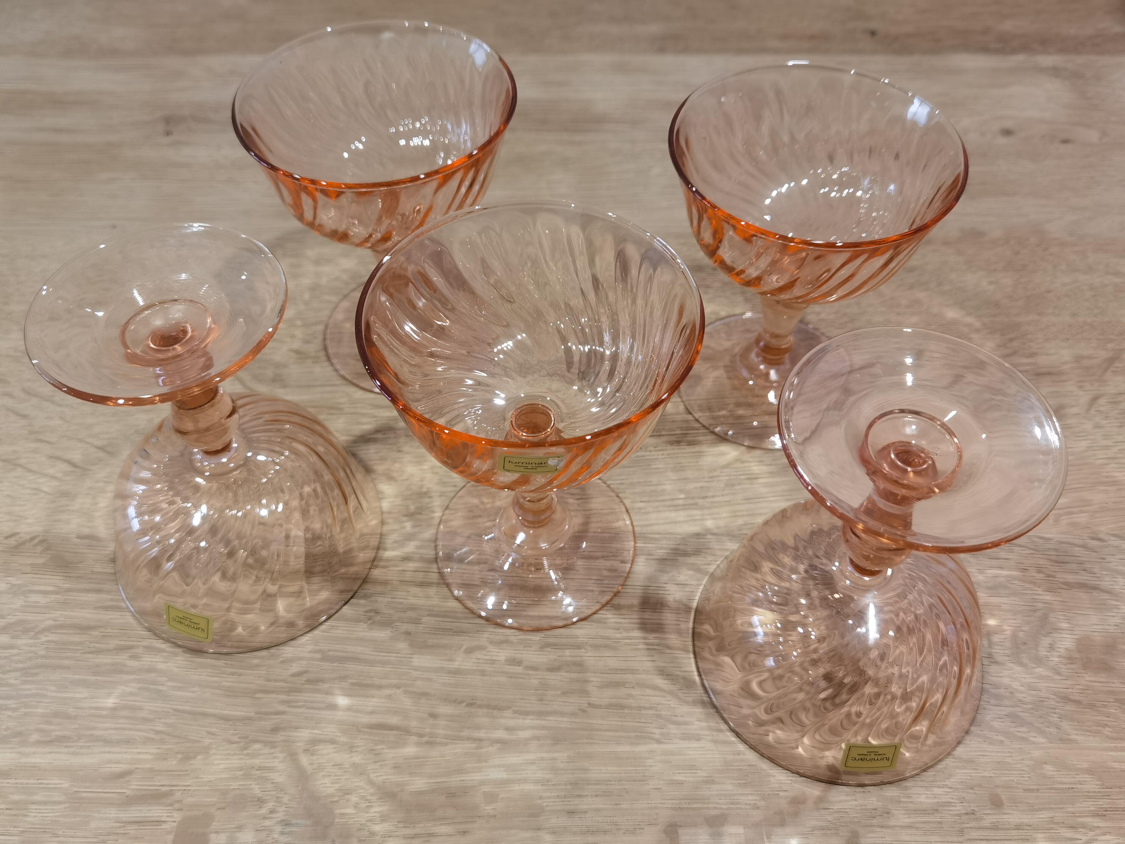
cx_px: 562
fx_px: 1007
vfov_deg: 45.4
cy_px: 422
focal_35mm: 31
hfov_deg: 58.4
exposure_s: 1/100
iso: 200
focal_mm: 6.71
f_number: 1.9
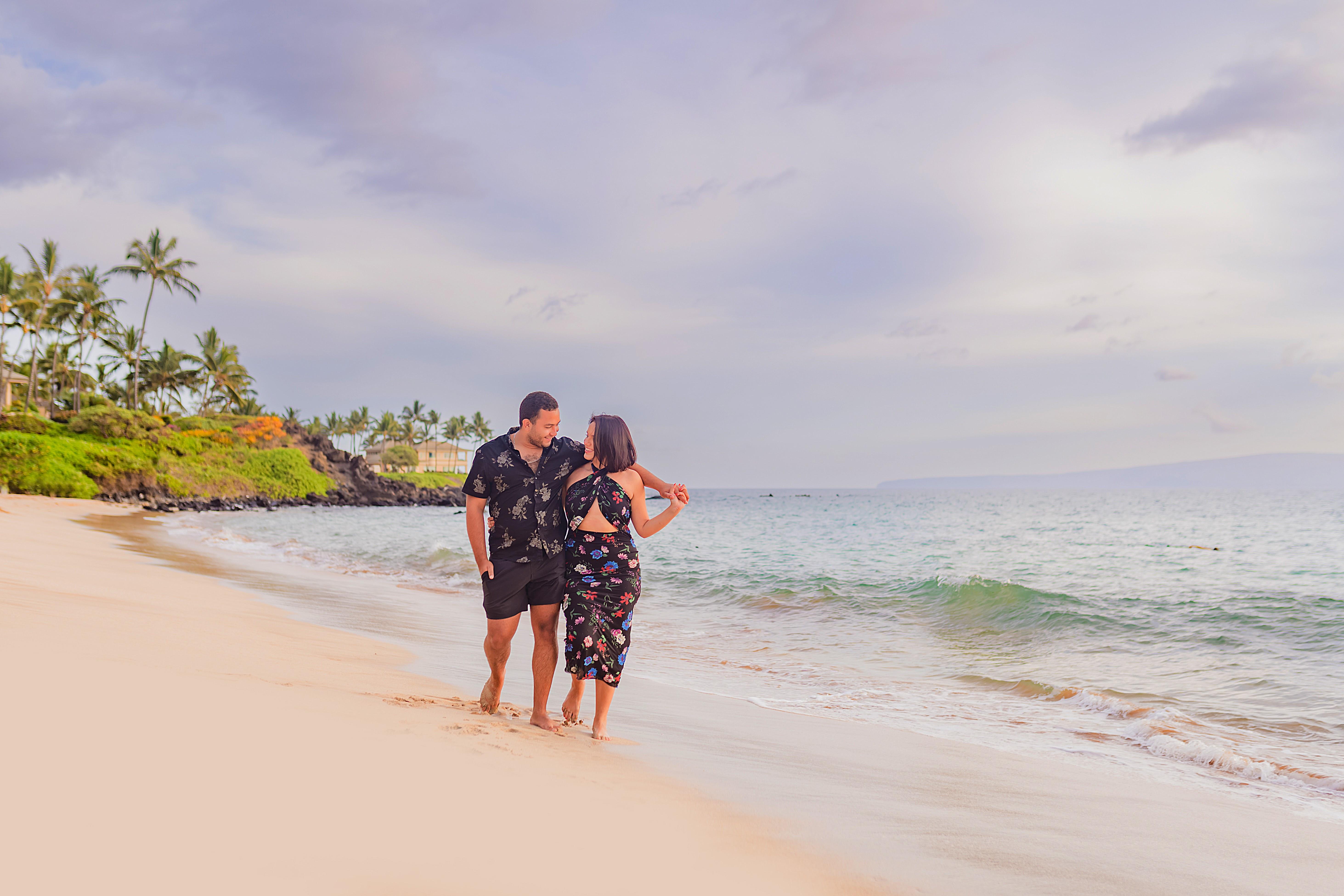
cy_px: 448
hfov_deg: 54.4
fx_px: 1307
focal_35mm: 35
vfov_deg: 37.8
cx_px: 672
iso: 100
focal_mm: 35
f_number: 2.2
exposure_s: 1/640
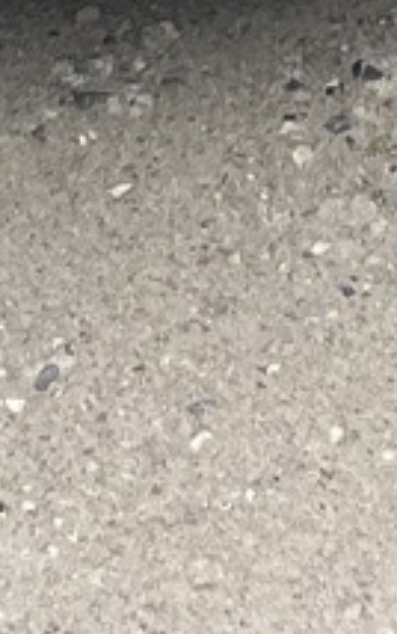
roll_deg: -2.3
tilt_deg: -17.7
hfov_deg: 5.3
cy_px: -1422
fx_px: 4270
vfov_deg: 7.3
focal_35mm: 247
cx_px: 178
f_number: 1.6
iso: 50
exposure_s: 1/1890
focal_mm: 5.1
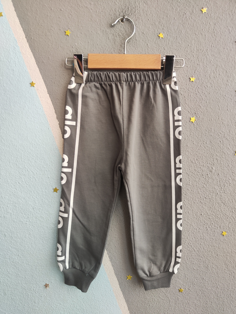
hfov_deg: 56.8
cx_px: 118
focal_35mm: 24
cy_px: 157
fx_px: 218
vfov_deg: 71.6
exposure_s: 1/50
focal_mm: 5.59
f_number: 1.88
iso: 310
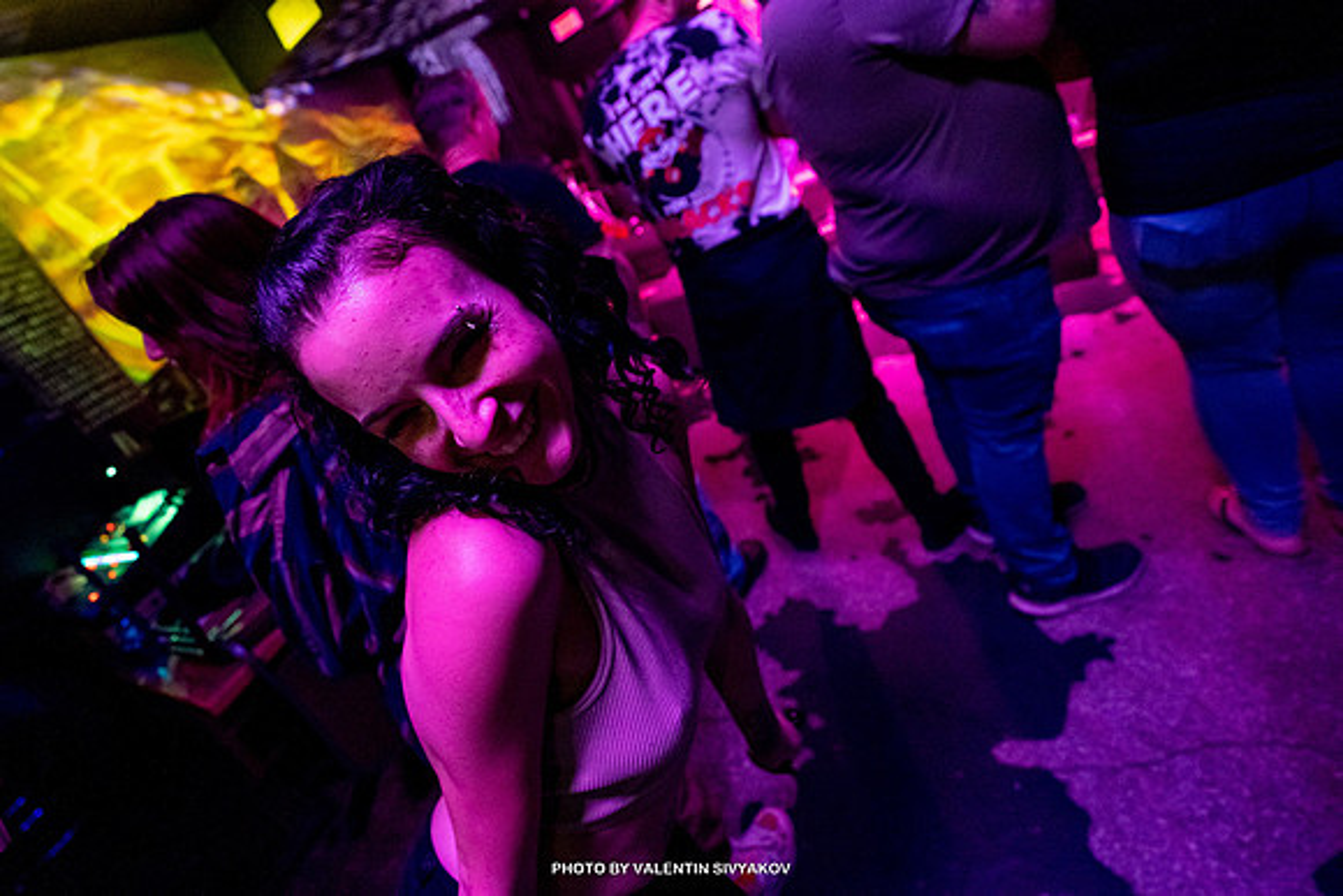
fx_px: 609
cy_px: 374
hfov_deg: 94.7
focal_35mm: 16
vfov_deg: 72.2
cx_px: 560
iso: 3200
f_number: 2.8
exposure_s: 1/125
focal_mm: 14
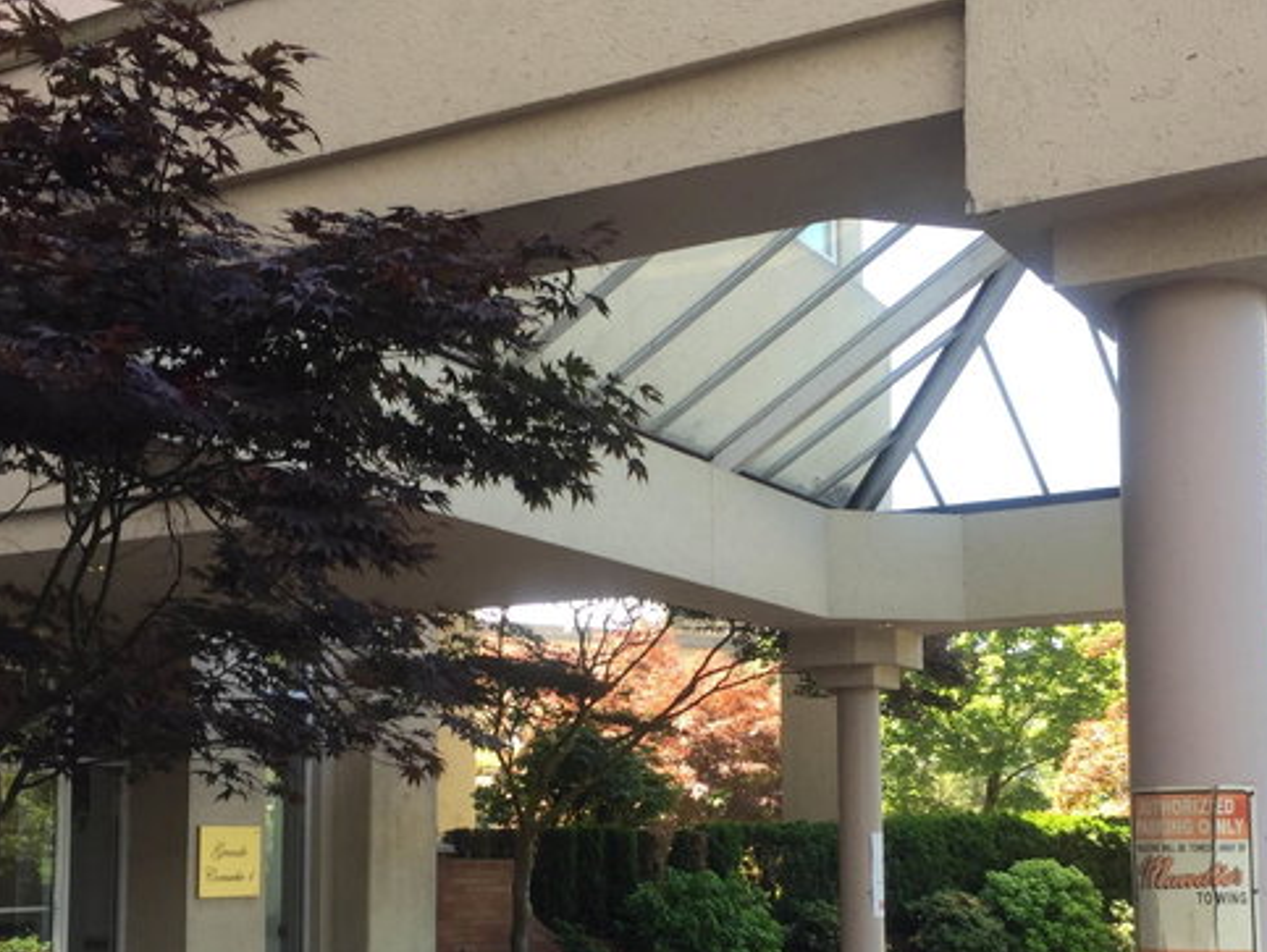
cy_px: 700
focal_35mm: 48
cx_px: 711
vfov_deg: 29.9
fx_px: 1758
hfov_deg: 39.6
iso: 32
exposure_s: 1/120
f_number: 2.2
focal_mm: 4.15
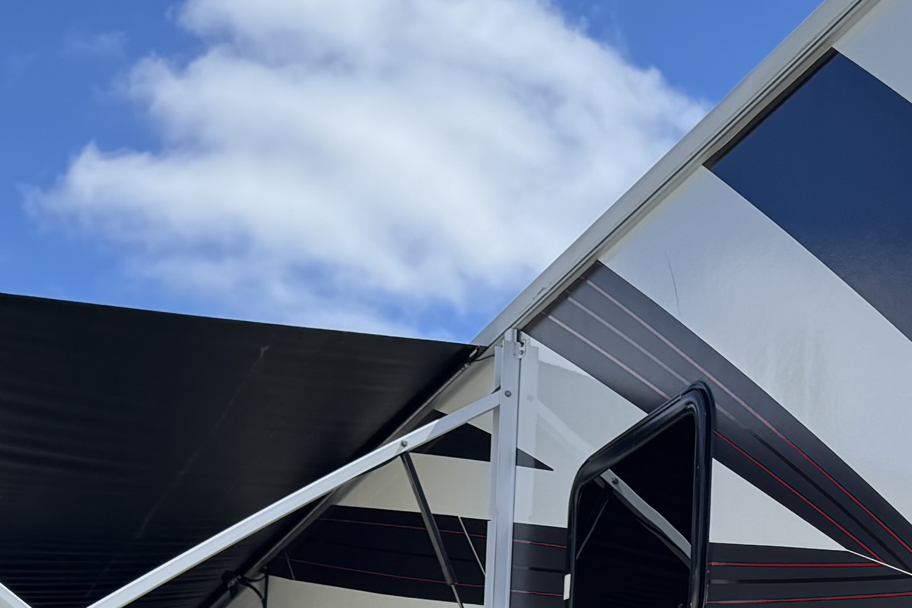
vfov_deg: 14.8
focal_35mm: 87
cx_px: 939
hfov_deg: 22.4
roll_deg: -2.5
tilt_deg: +6.1
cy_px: 854
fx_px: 2204
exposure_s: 1/2174
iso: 80
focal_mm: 6.76
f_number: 1.78
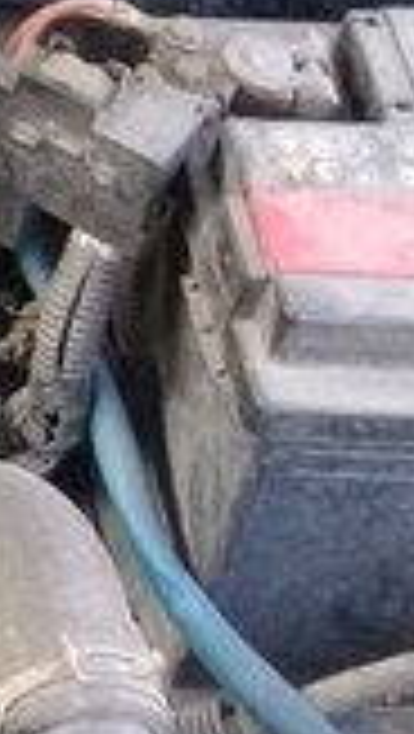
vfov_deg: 15.3
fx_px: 2667
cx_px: -896
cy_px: -74
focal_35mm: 137
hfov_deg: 7.6
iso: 64
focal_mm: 3.3
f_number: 2.2
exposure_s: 1/60
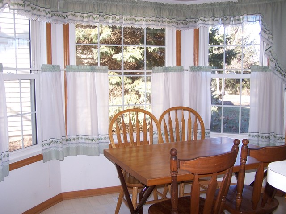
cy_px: 107
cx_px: 143
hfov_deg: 49.0
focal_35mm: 38
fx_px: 314
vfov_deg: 37.7
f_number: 2.8
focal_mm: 6.3
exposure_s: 1/60
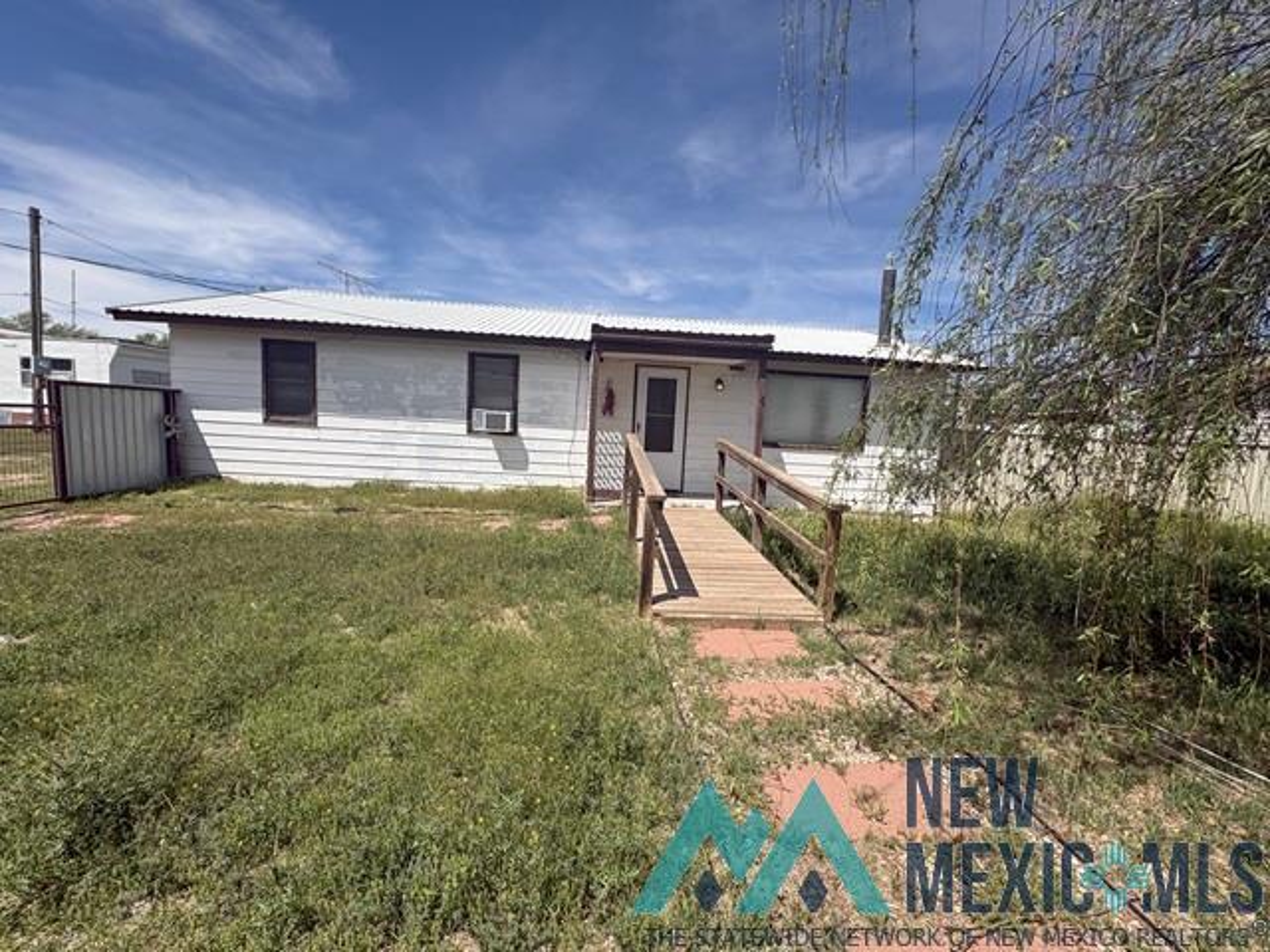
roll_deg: -3.3
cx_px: 635
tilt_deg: -4.9
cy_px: 476
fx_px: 514
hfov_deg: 102.1
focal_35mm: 14
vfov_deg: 85.7
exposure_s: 1/3247
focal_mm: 2.22
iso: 50
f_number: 2.2
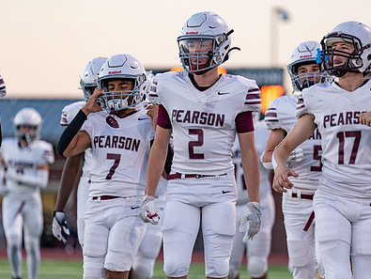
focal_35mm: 284
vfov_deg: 5.2
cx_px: 223
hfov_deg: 7.0
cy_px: 179
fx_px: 3047
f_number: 2.8
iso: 640
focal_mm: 180
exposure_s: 1/500
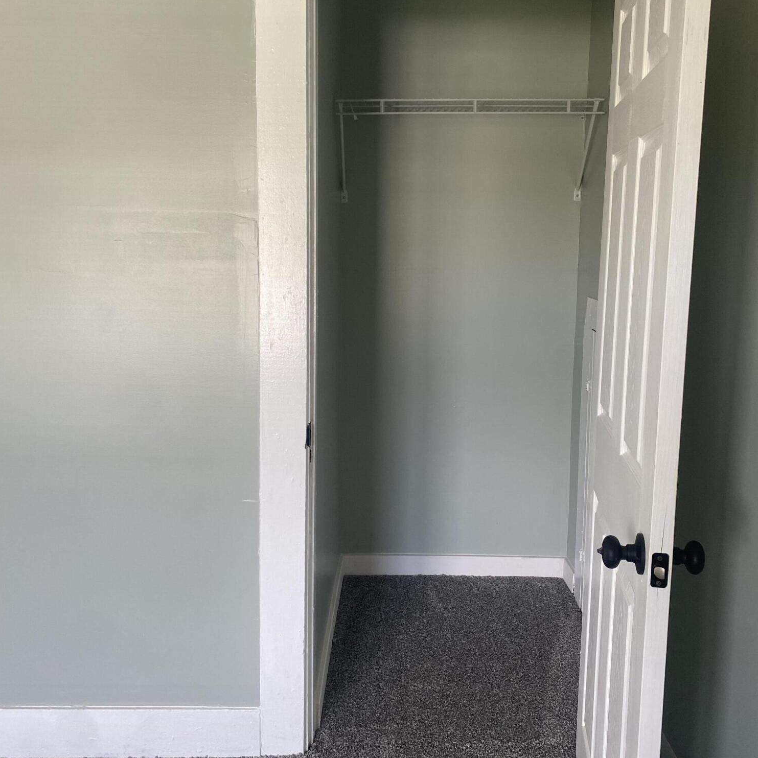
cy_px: 326
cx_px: 381
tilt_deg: -7.1
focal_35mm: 31
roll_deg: -1.2
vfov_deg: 52.4
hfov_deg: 52.5
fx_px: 768
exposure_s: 1/121
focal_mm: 4.25
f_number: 1.8
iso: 125
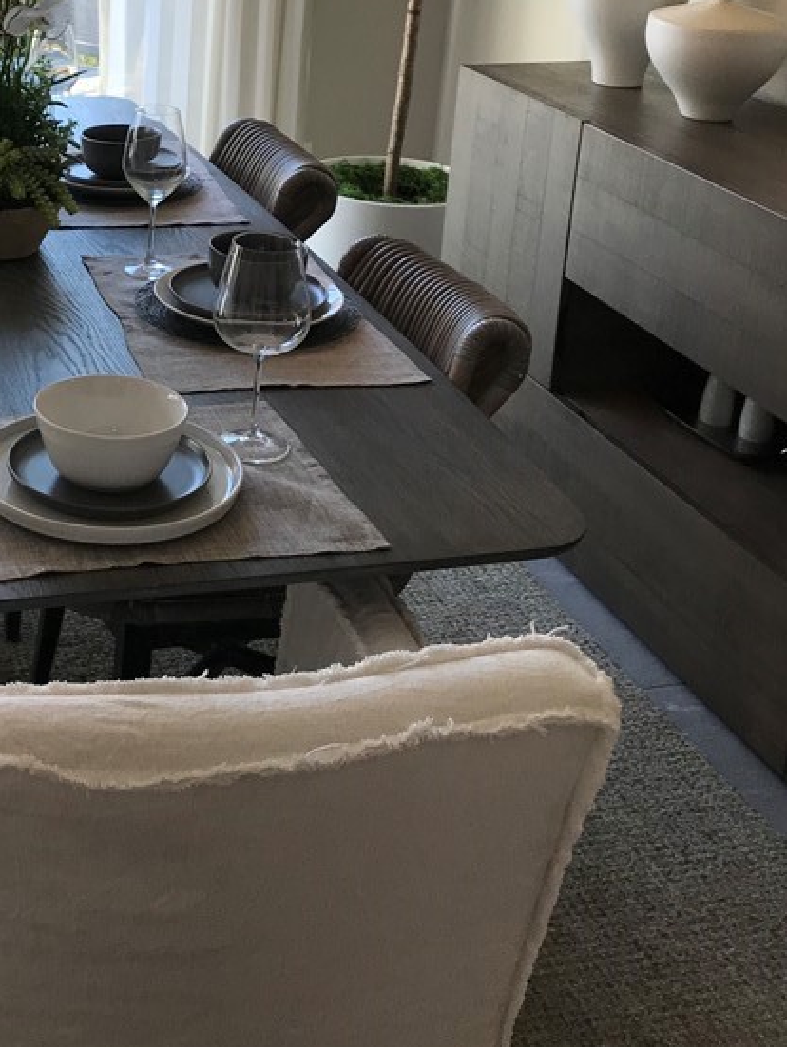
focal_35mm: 52
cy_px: 255
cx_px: 89
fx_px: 1574
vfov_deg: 35.9
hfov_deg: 27.1
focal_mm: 3.99
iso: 32
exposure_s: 1/120
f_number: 1.8
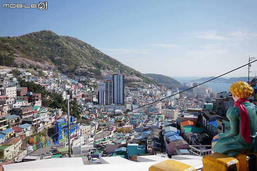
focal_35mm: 31
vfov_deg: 42.3
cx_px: 128
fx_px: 221
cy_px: 86
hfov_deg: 60.3
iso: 100
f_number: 2.8
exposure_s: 1/1600
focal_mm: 31
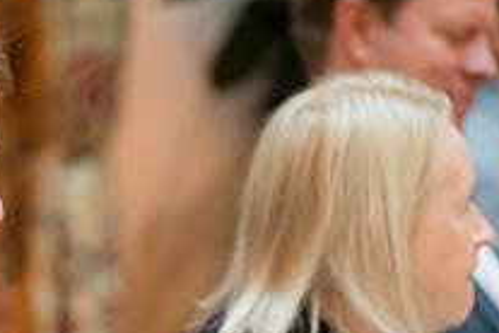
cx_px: -31
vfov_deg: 3.9
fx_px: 4851
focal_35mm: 350
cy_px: 238
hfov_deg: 5.9
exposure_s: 1/125
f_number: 2.8
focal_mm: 125
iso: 5000
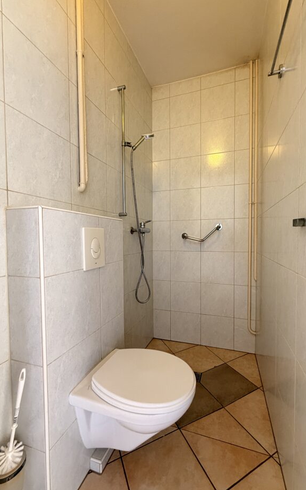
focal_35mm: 15
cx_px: 165
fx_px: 200
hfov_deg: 74.7
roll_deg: +0.3
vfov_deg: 101.5
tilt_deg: -2.6
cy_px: 247
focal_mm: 2.22
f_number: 2.2
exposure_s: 1/50
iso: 400
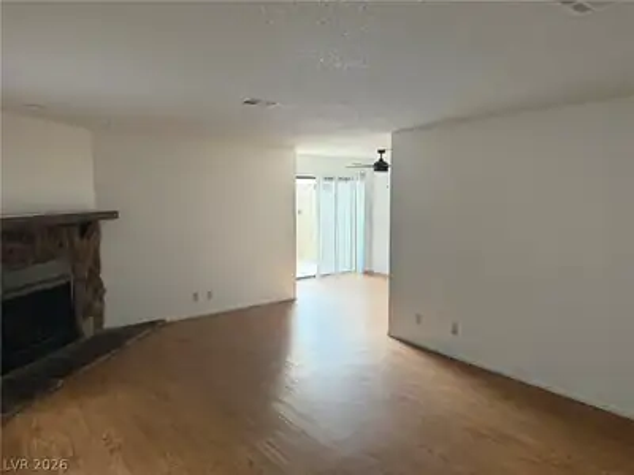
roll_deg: -0.4
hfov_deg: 71.6
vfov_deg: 56.8
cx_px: 317
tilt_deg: -4.7
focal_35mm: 24
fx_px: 440
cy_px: 238
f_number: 1.78
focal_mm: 6.76
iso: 400
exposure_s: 1/60
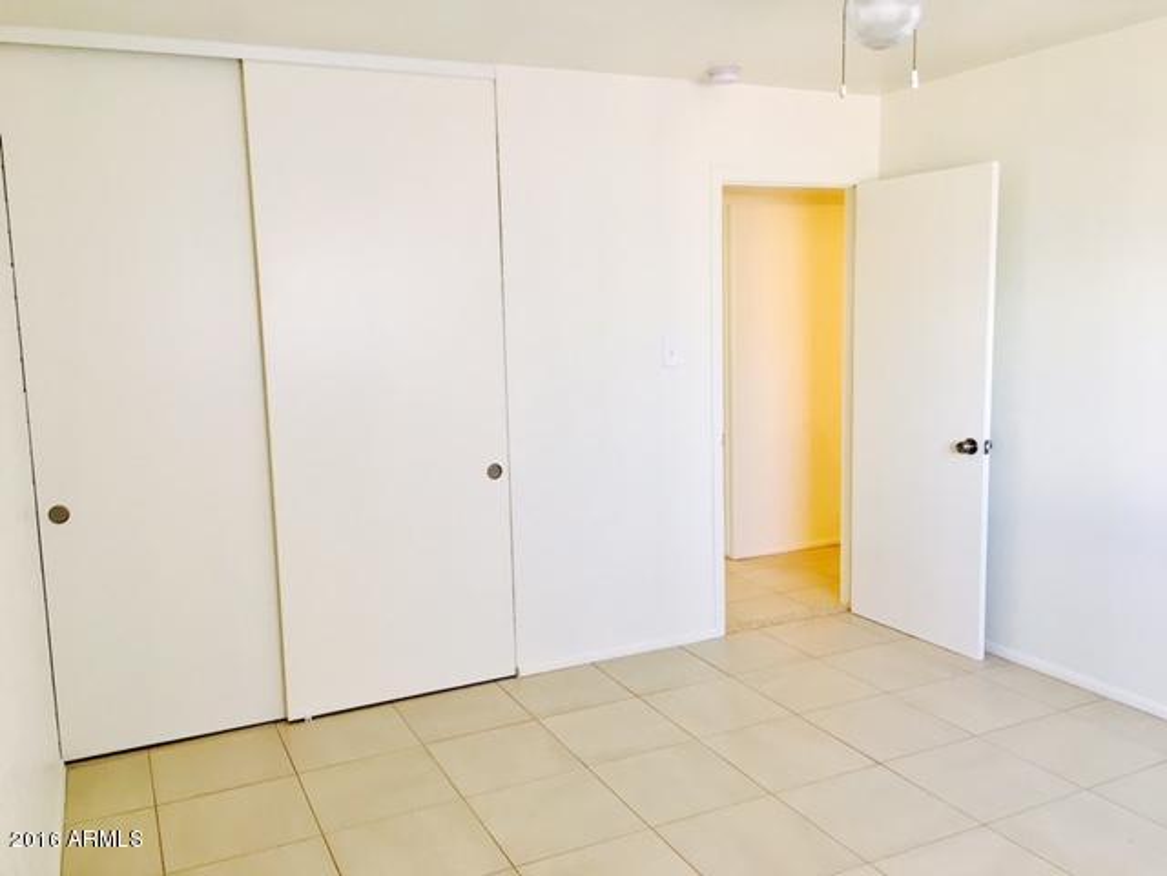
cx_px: 584
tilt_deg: -7.6
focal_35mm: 29
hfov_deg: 61.7
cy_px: 438
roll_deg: +1.2
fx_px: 978
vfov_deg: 48.2
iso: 64
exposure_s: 1/30
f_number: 2.2
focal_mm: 4.15
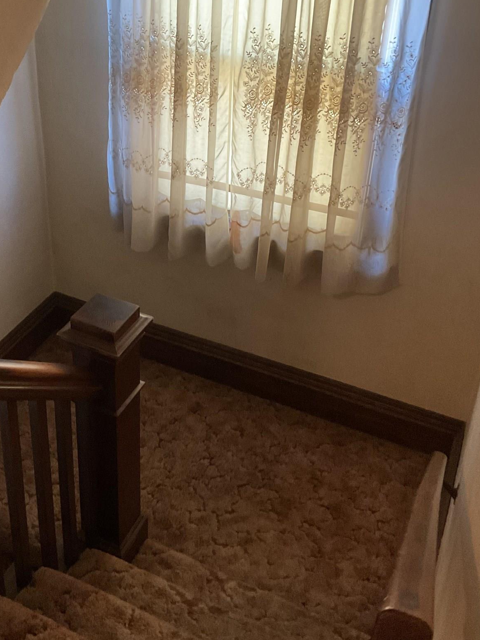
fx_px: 795
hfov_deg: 33.1
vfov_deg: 43.3
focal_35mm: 43
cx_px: 135
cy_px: 214
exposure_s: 1/40
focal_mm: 3
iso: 200
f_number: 1.8
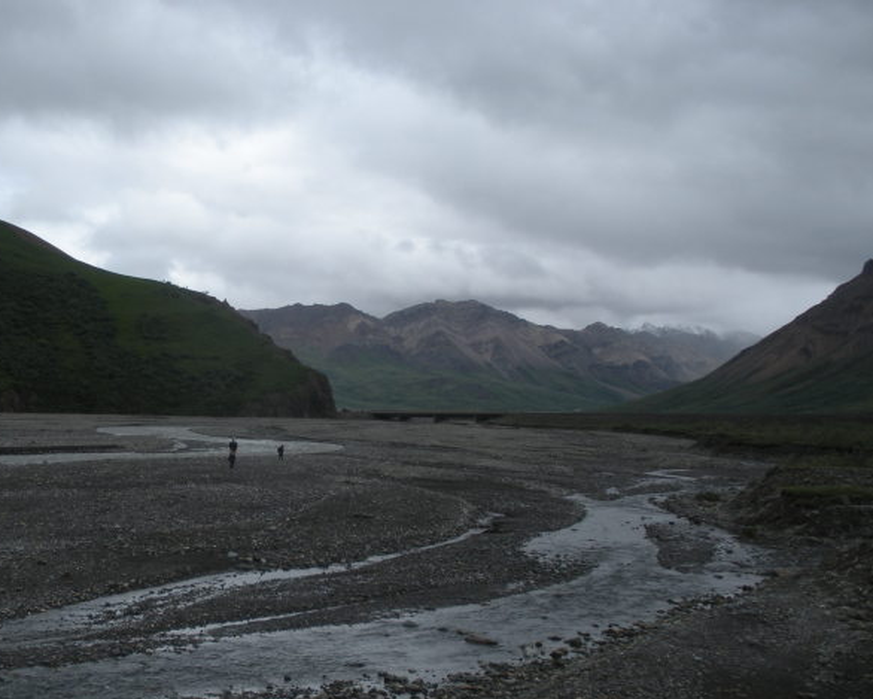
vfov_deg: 31.4
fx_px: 1240
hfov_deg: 38.3
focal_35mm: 48
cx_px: 288
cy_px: 376
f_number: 3.5
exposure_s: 1/718
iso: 64
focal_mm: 6.3
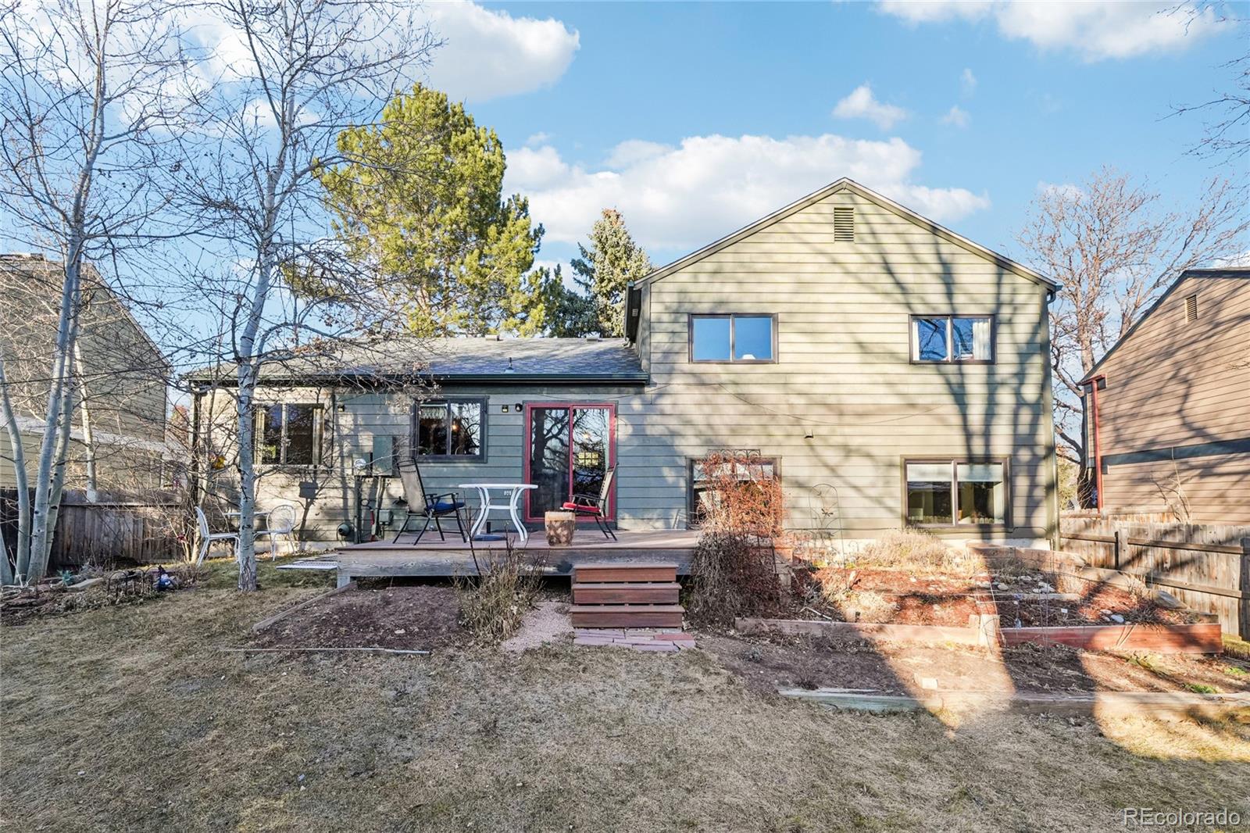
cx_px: 625
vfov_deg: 77.3
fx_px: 521
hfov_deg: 100.4
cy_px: 416
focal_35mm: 15
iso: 800
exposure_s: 1/320
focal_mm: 10
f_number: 8
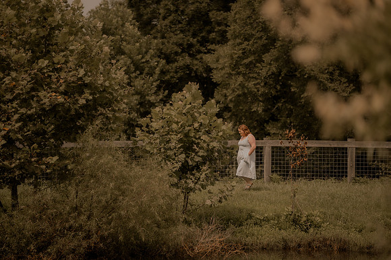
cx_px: 196
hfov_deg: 12.1
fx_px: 1845
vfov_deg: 8.1
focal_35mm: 170
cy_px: 130
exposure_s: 1/1600
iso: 125
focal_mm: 170
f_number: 2.8
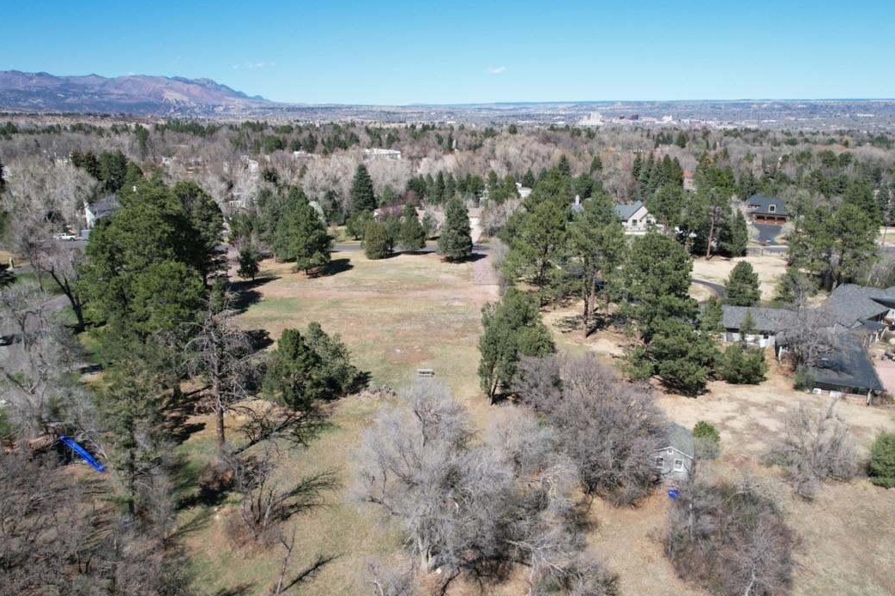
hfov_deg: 67.4
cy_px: 341
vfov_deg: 47.8
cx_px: 441
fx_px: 671
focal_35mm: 27
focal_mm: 8.38
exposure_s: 1/2000
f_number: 2.8
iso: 120
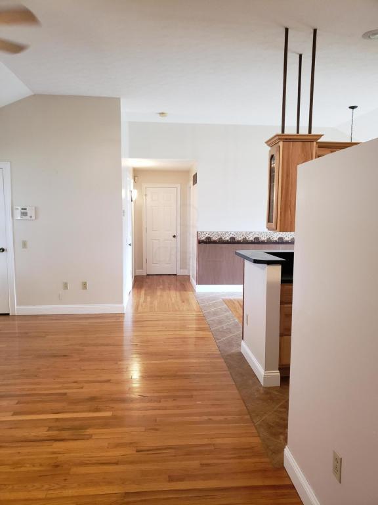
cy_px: 252
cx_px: 189
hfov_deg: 53.1
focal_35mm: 26
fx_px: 379
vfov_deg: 67.3
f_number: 1.5
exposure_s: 1/40
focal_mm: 4.3
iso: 250
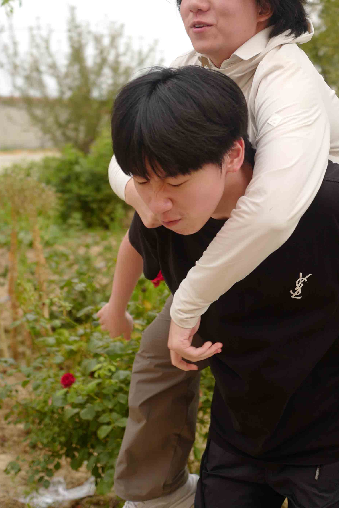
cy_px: 172
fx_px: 847
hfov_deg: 22.3
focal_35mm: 60
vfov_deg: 33.1
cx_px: 271
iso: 320
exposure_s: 1/2000
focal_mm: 28
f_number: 1.8
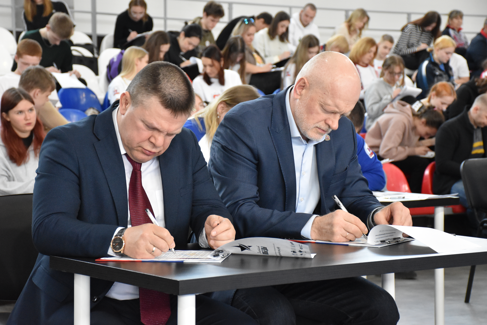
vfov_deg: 15.2
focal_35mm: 90
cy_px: 162
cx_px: 244
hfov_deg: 22.6
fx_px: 1218
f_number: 5
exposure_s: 1/160
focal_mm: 60
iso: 3200
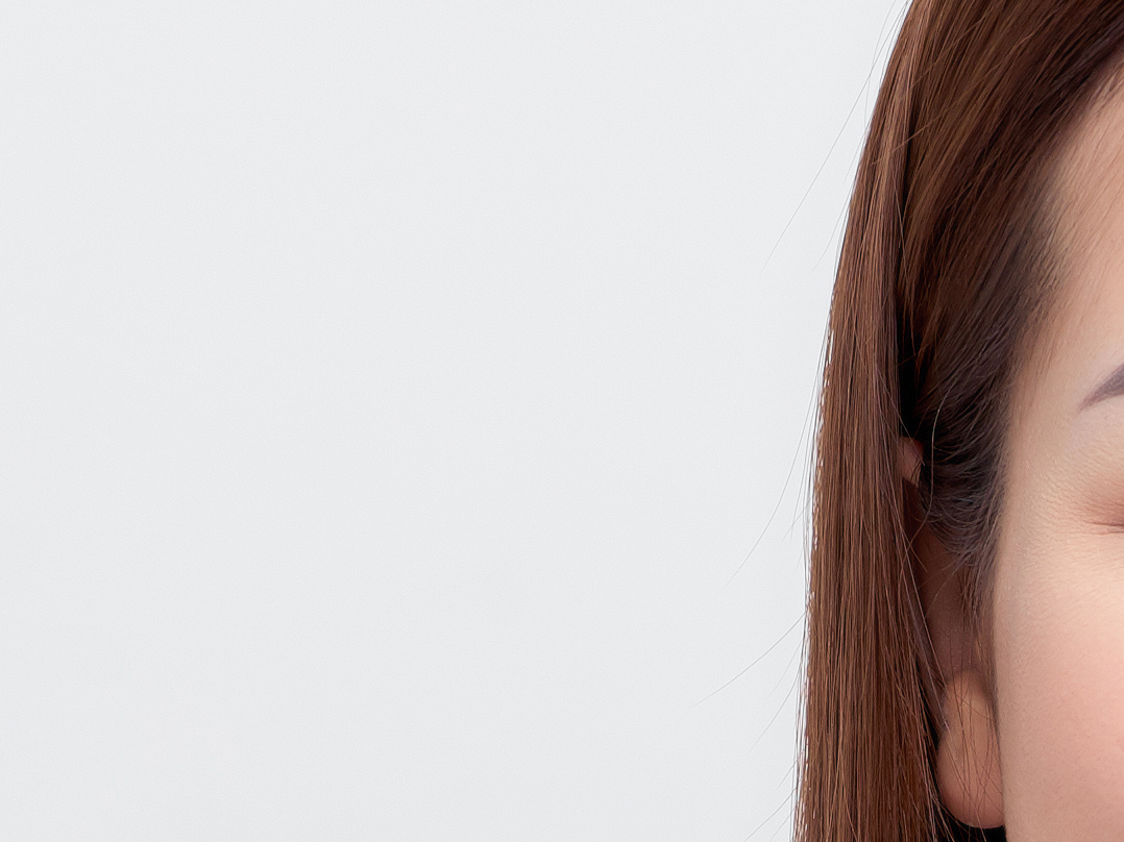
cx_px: 1309
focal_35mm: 762
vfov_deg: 1.9
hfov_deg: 2.6
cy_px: 1406
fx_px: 24737
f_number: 5.6
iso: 160
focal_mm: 116
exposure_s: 1/160
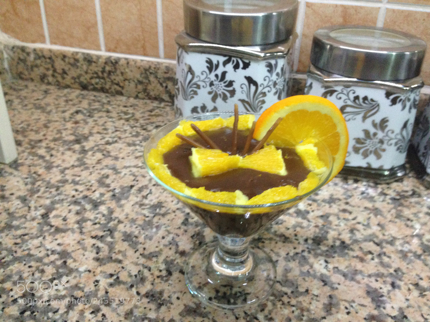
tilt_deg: -27.1
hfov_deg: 55.4
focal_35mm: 33
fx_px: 410
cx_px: 215
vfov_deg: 42.9
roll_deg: -2.9
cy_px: 161
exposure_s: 1/20
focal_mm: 4.12
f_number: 2.4
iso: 320
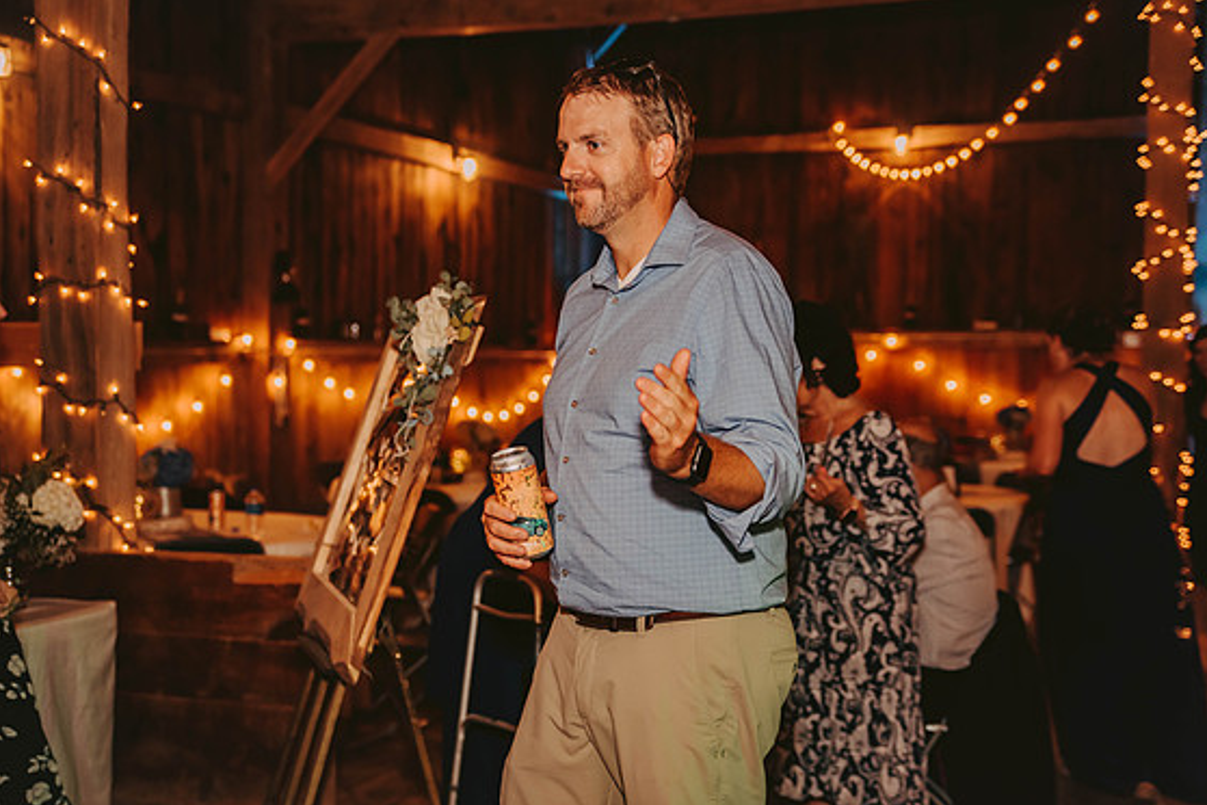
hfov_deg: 38.2
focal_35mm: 52
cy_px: 399
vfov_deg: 26.0
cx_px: 625
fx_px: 1743
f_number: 2.8
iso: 1250
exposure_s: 1/125
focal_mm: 50
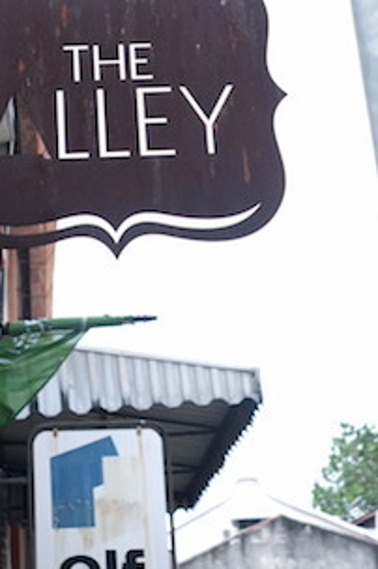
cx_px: 90
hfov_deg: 16.7
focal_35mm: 81
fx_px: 1279
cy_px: 67
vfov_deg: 24.4
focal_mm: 27
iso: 100
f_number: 3.2
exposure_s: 1/500
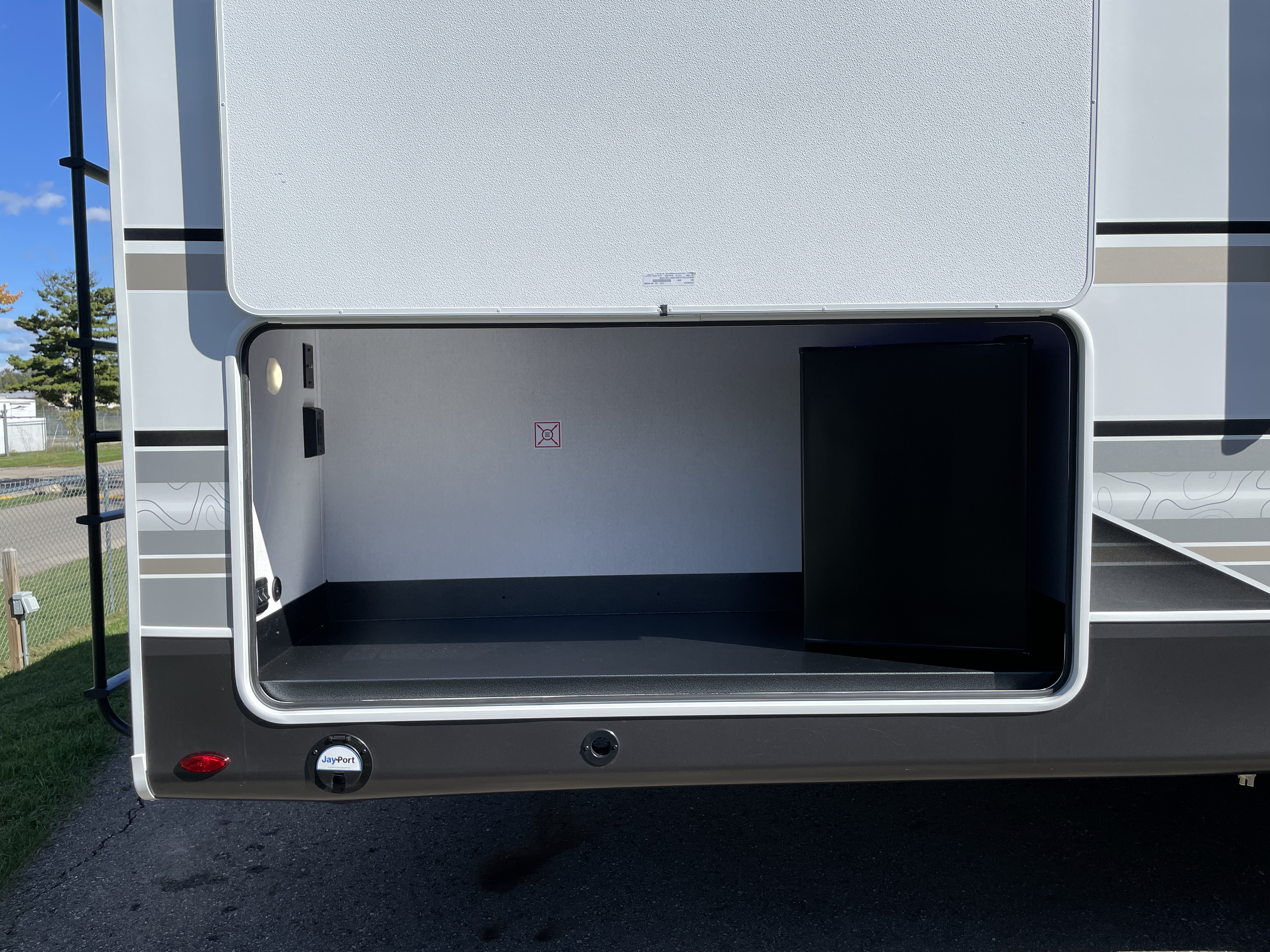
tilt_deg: -2.6
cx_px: 635
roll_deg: +1.1
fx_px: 954
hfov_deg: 67.3
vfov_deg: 53.1
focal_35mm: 26
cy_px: 476
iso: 32
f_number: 1.6
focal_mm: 4.2
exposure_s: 1/3861
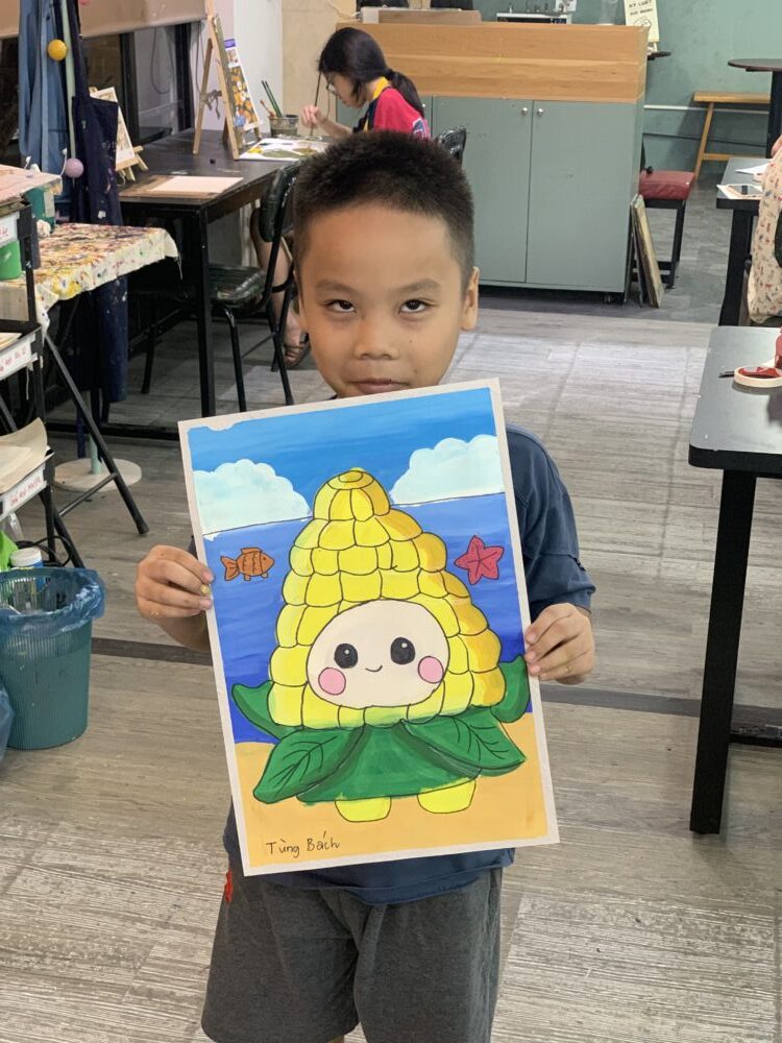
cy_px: 522
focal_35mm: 52
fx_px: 1566
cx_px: 391
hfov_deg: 28.0
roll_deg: -1.3
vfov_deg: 36.8
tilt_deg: -21.3
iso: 160
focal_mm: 6
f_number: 2.4
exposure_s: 1/60
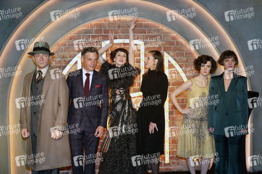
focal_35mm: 46
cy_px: 87
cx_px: 131
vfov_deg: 29.2
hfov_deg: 42.8
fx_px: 335
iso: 2000
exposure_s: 1/100
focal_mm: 46
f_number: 4
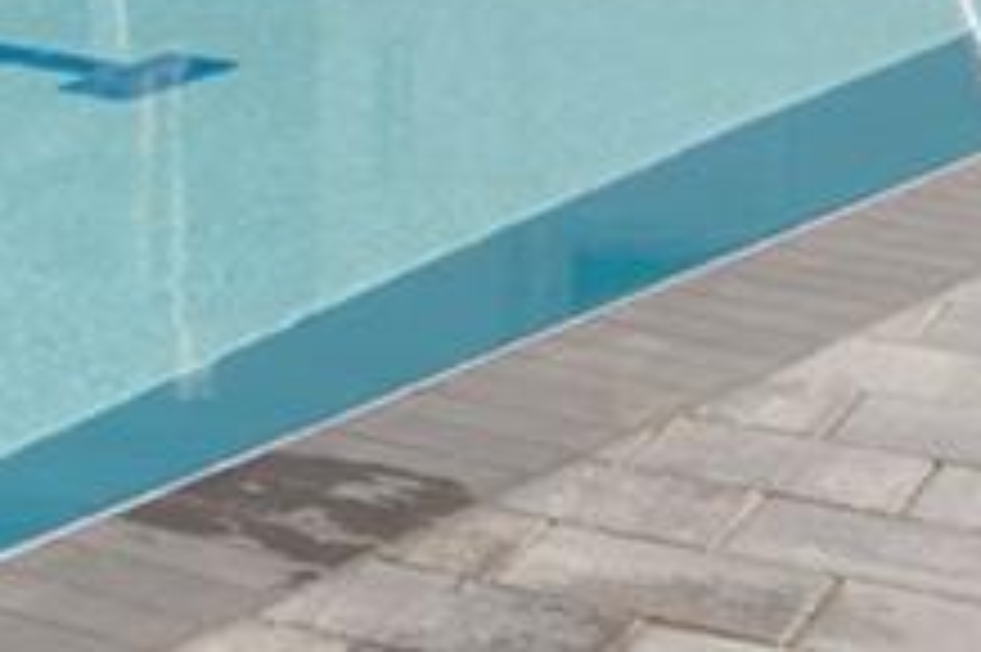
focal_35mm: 154
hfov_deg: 10.9
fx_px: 4193
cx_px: -1526
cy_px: -544
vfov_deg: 8.5
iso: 100
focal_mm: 14
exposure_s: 1/500
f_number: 4
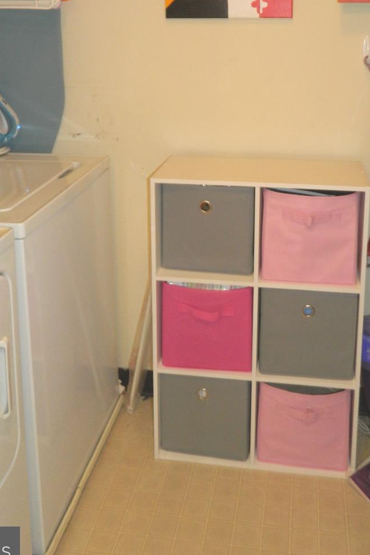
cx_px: 206
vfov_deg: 45.7
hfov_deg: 32.6
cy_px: 136
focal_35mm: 41
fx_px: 632
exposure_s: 1/30
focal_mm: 4.5
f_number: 3.1
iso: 200
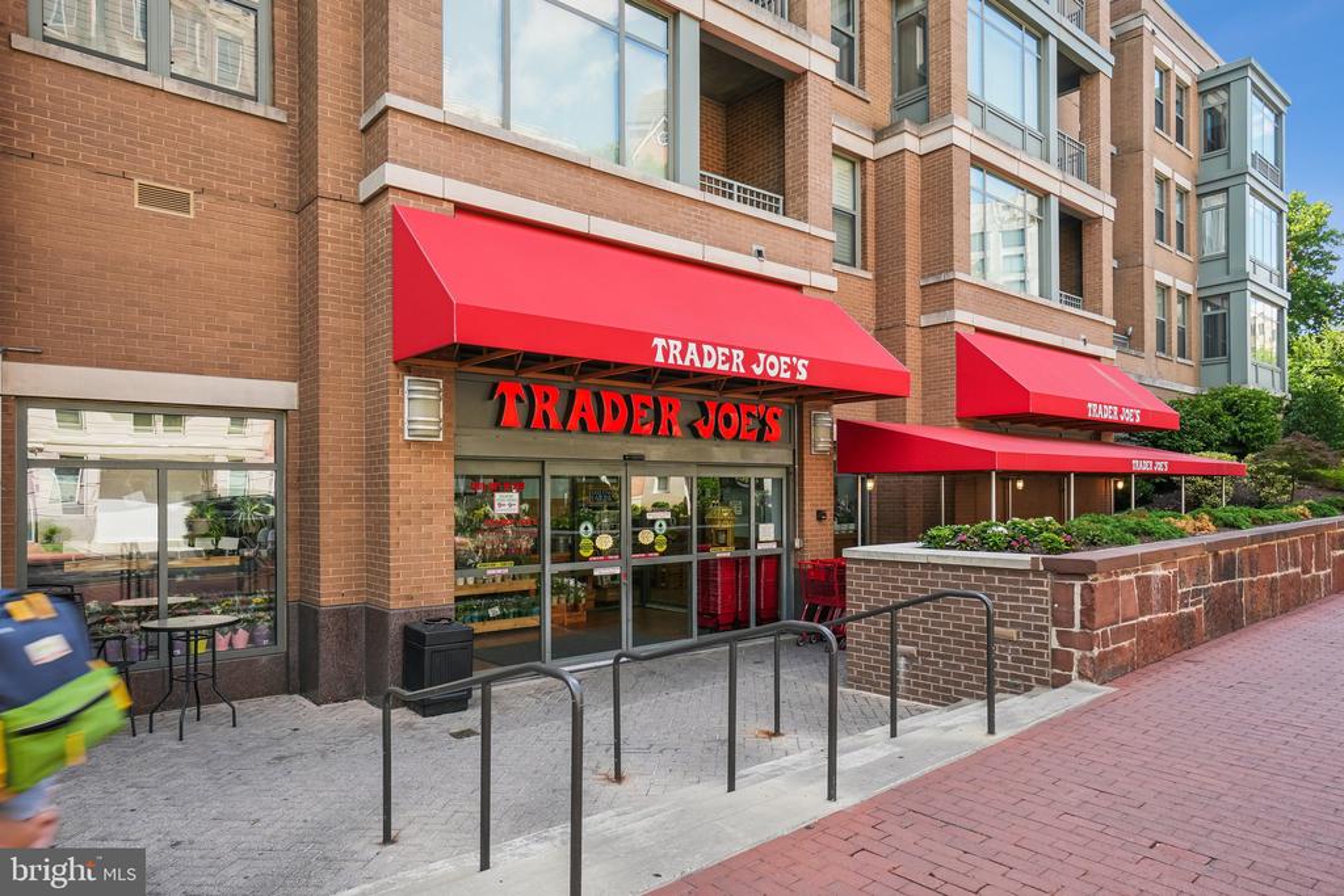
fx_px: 784
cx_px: 672
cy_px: 448
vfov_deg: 59.5
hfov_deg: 81.2
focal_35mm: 21
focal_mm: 14
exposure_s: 1/40
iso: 100
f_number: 8
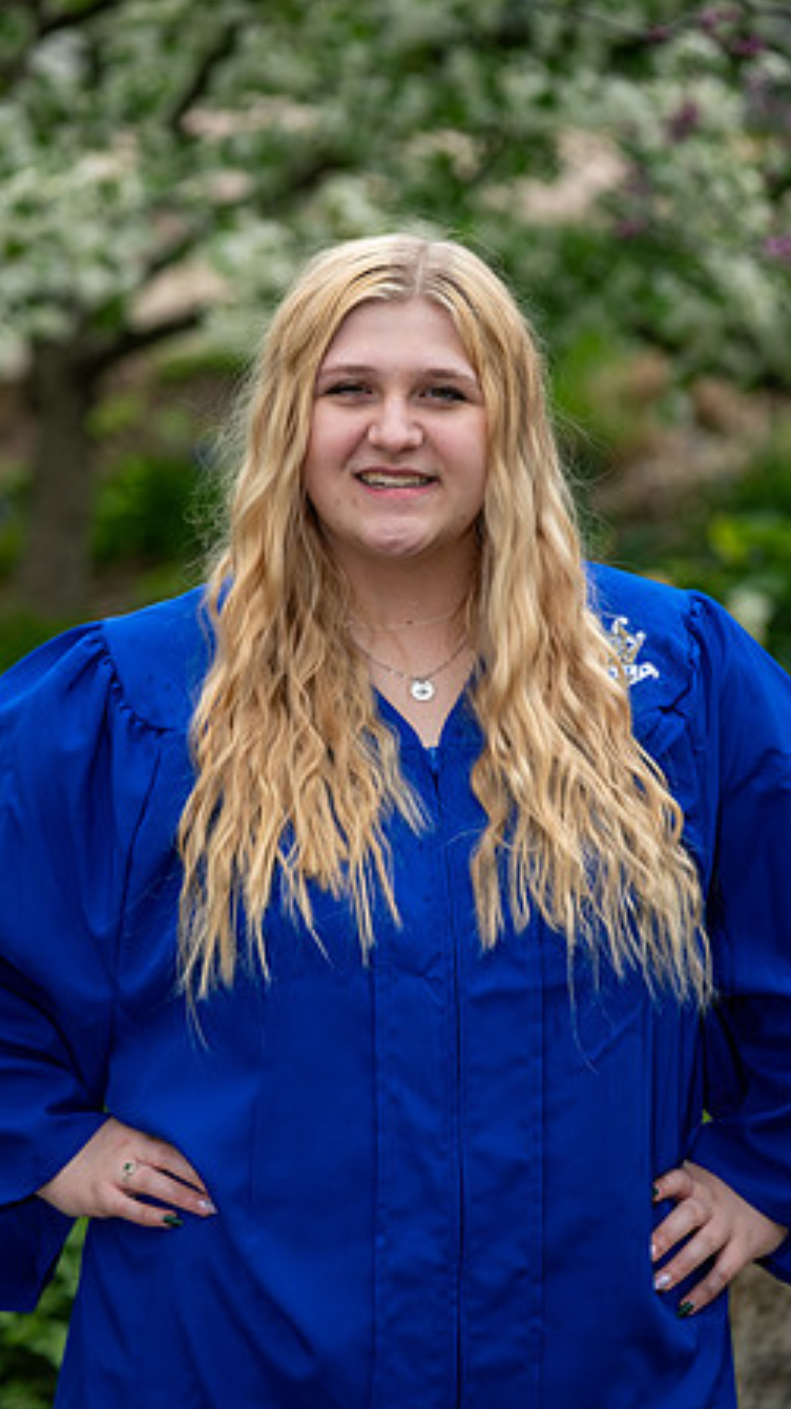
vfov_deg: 10.1
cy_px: 703
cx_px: 366
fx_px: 7953
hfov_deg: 5.7
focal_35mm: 213
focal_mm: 134.4
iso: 250
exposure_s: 1/250
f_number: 4.5
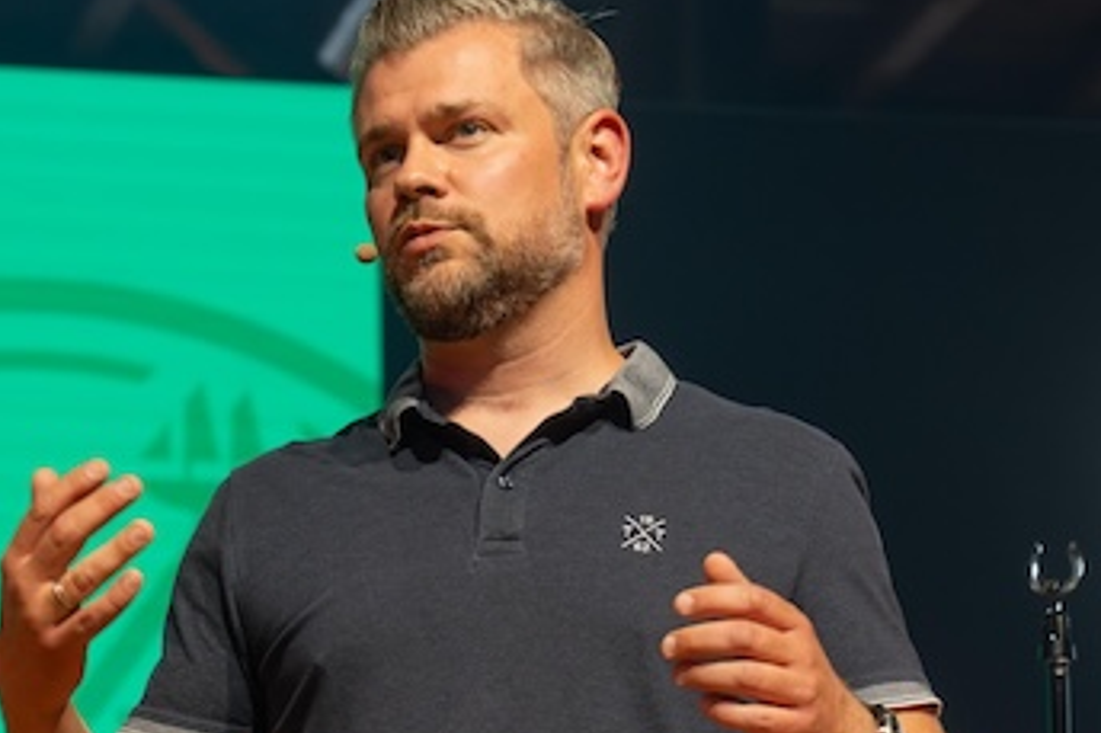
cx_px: 390
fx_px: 5441
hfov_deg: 11.5
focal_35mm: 178
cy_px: 563
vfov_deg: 7.7
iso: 1600
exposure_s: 1/160
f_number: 4
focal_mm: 68
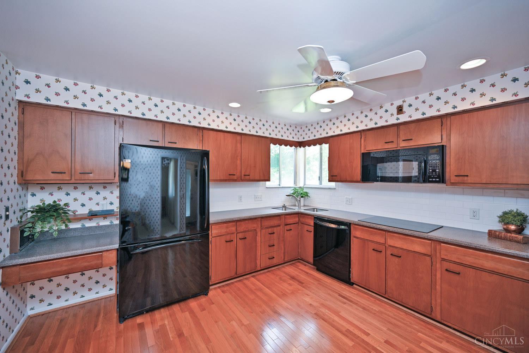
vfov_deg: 81.2
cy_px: 176
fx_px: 206
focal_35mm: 14
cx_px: 264
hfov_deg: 104.3
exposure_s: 1/60
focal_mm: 14
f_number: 4
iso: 250
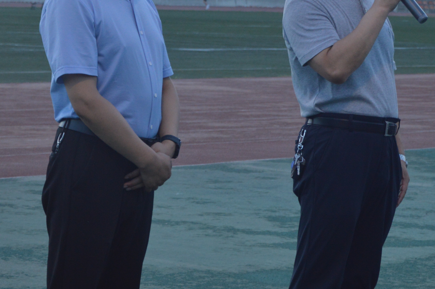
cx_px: 335
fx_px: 2052
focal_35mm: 170
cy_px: 7
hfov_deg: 12.1
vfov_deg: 8.0
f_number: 5
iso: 400
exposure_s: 1/80
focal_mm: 50
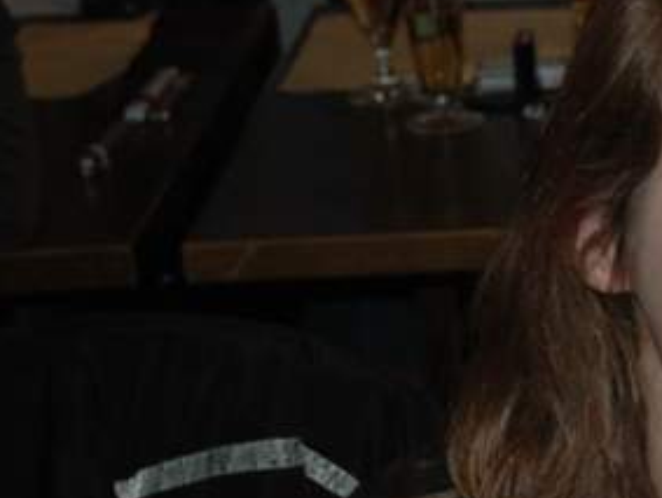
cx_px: 912
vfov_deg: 10.4
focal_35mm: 142
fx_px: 2726
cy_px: 369
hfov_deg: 13.3
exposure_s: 1/60
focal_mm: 35
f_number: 4.2
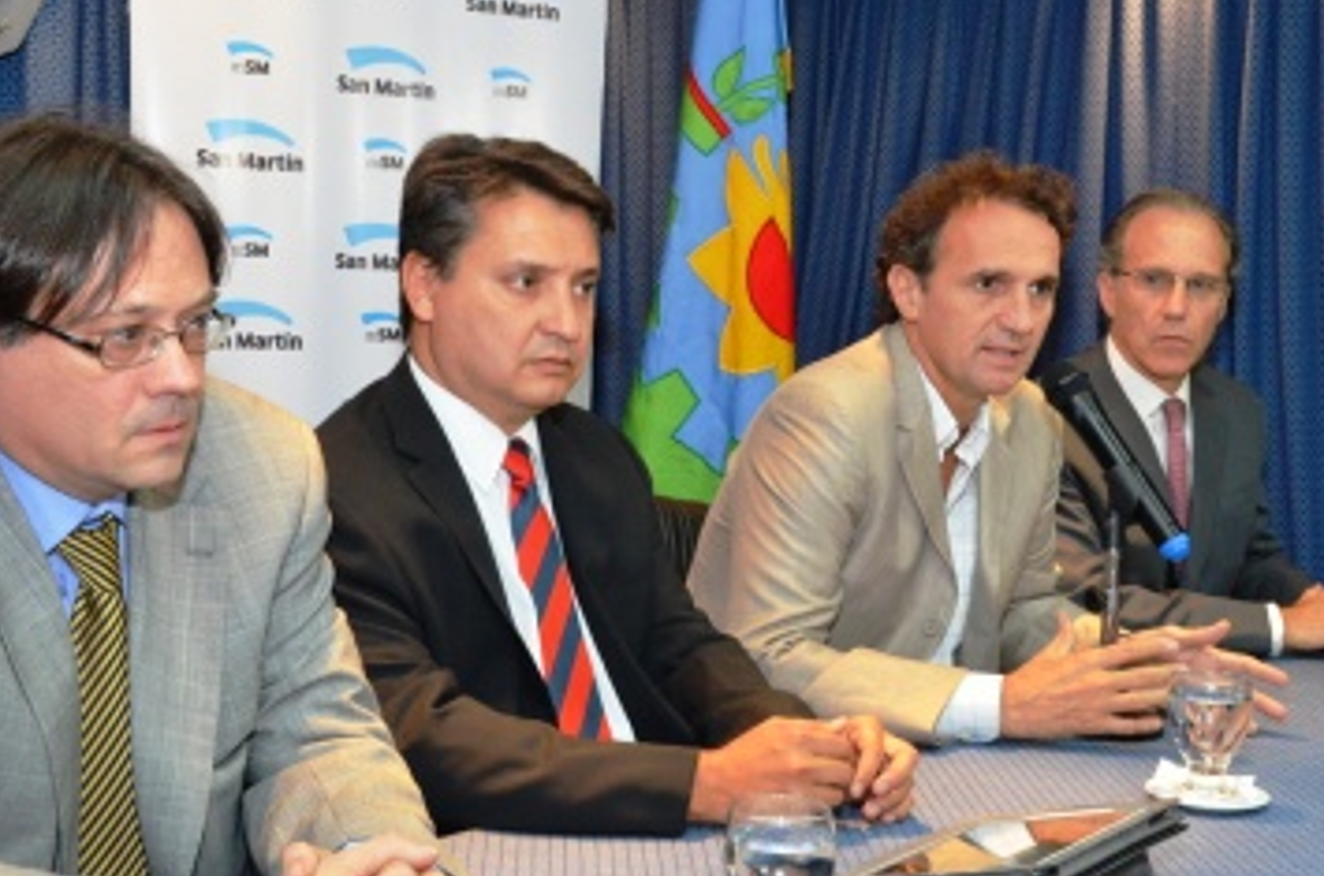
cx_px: 683
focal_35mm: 53
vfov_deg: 25.4
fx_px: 1945
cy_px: 419
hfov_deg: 37.6
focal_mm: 28
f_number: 10
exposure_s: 1/60
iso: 3200
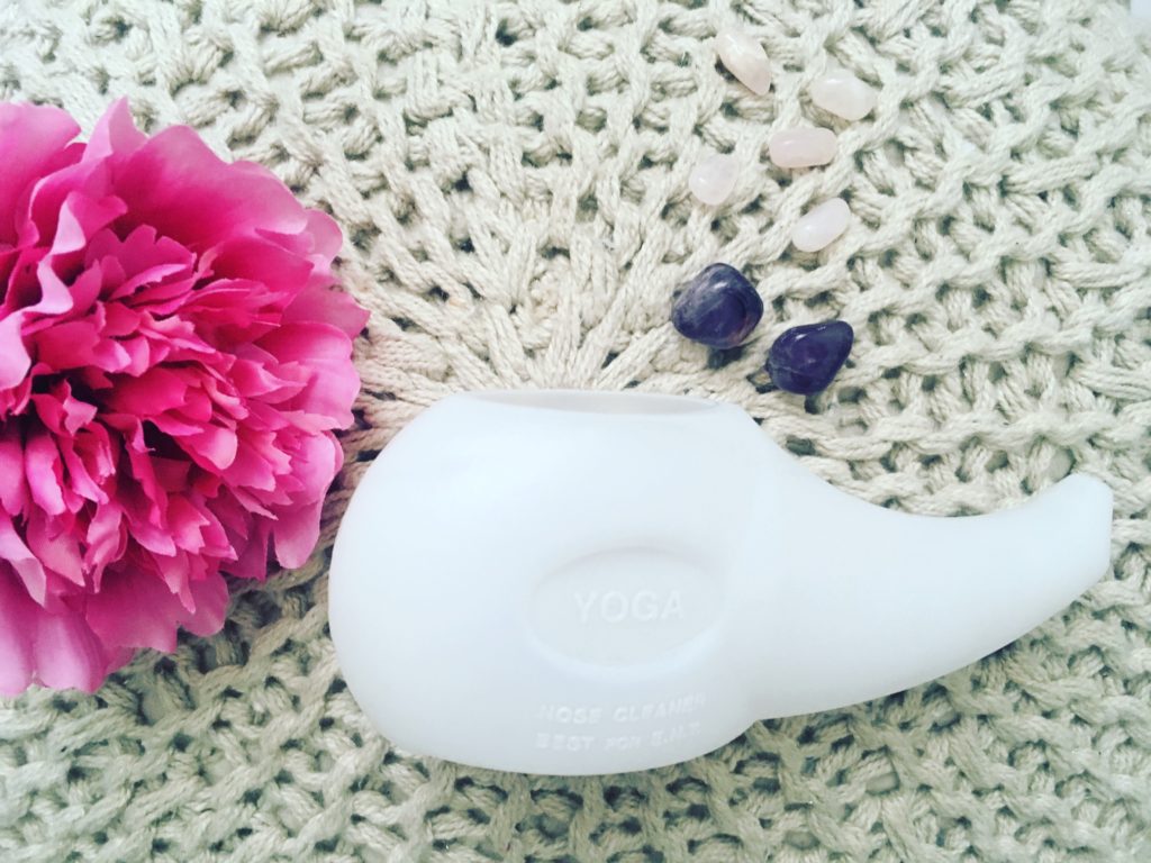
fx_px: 964
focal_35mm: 29
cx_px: 576
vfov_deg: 48.2
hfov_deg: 61.7
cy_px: 432
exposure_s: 1/33
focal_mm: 4.15
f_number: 2.2
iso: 200
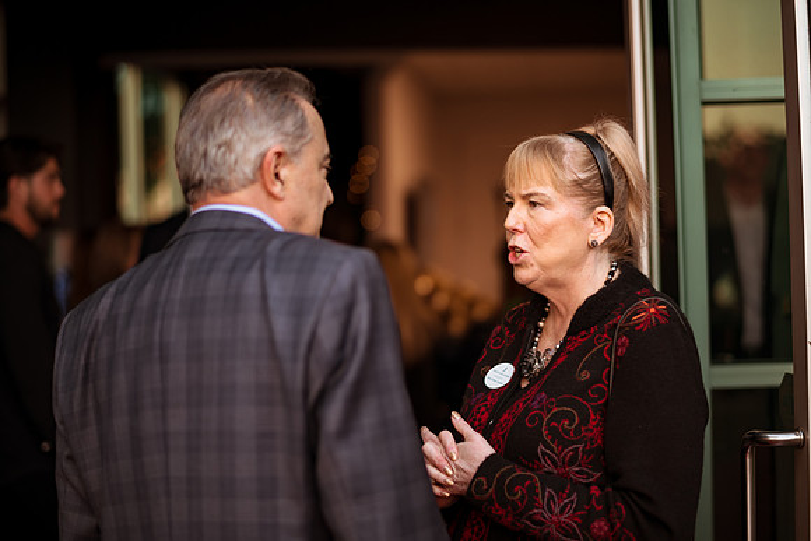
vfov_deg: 23.4
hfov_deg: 34.5
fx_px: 1307
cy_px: 270
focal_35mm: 58
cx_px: 406
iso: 250
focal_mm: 58
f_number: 1.4
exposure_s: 1/1000
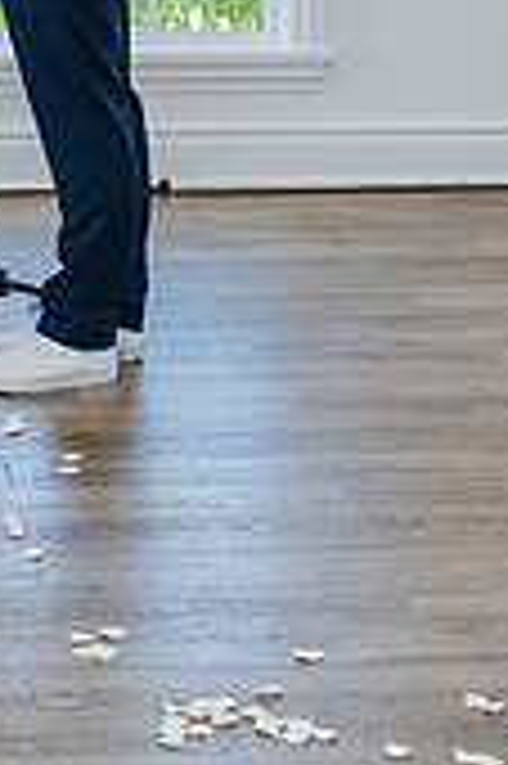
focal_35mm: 157
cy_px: -101
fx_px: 3330
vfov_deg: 12.8
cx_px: -65
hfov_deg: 8.6
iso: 320
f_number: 3.5
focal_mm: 35
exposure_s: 1/200
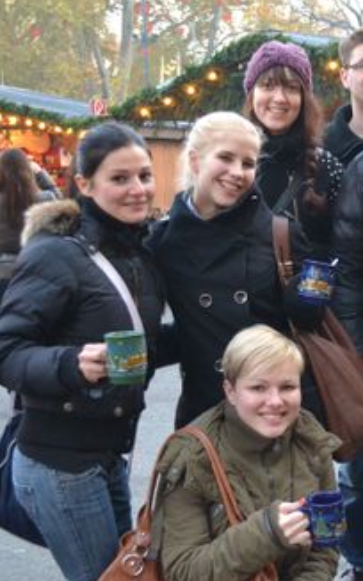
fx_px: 1062
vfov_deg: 30.6
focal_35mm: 67
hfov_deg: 18.3
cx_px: 441
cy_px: 296
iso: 2200
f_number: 4.5
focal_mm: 28
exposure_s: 1/60
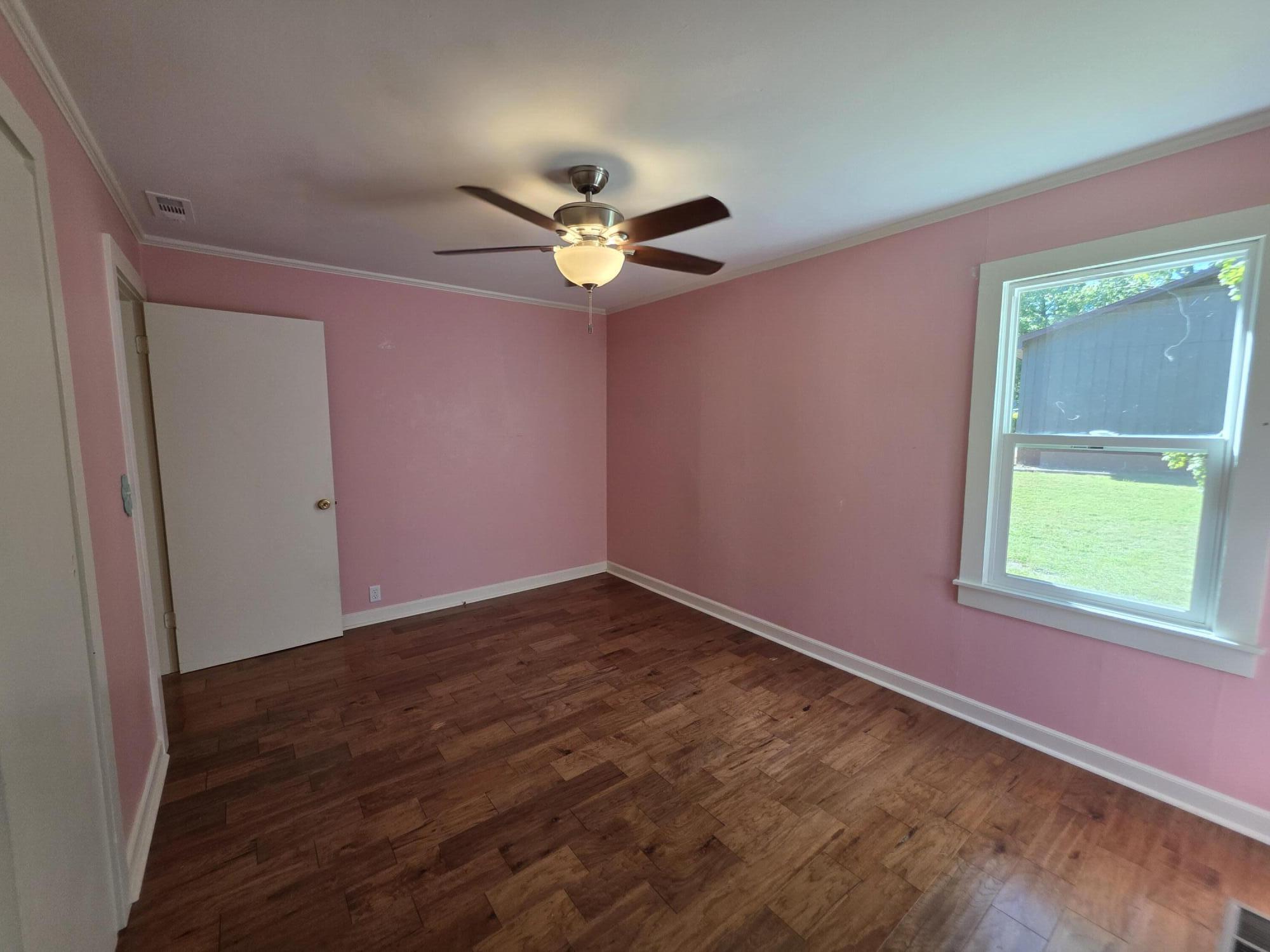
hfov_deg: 106.2
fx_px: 477
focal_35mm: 13
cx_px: 635
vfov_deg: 89.9
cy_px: 476
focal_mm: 2.2
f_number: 1.9
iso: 100
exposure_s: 1/120
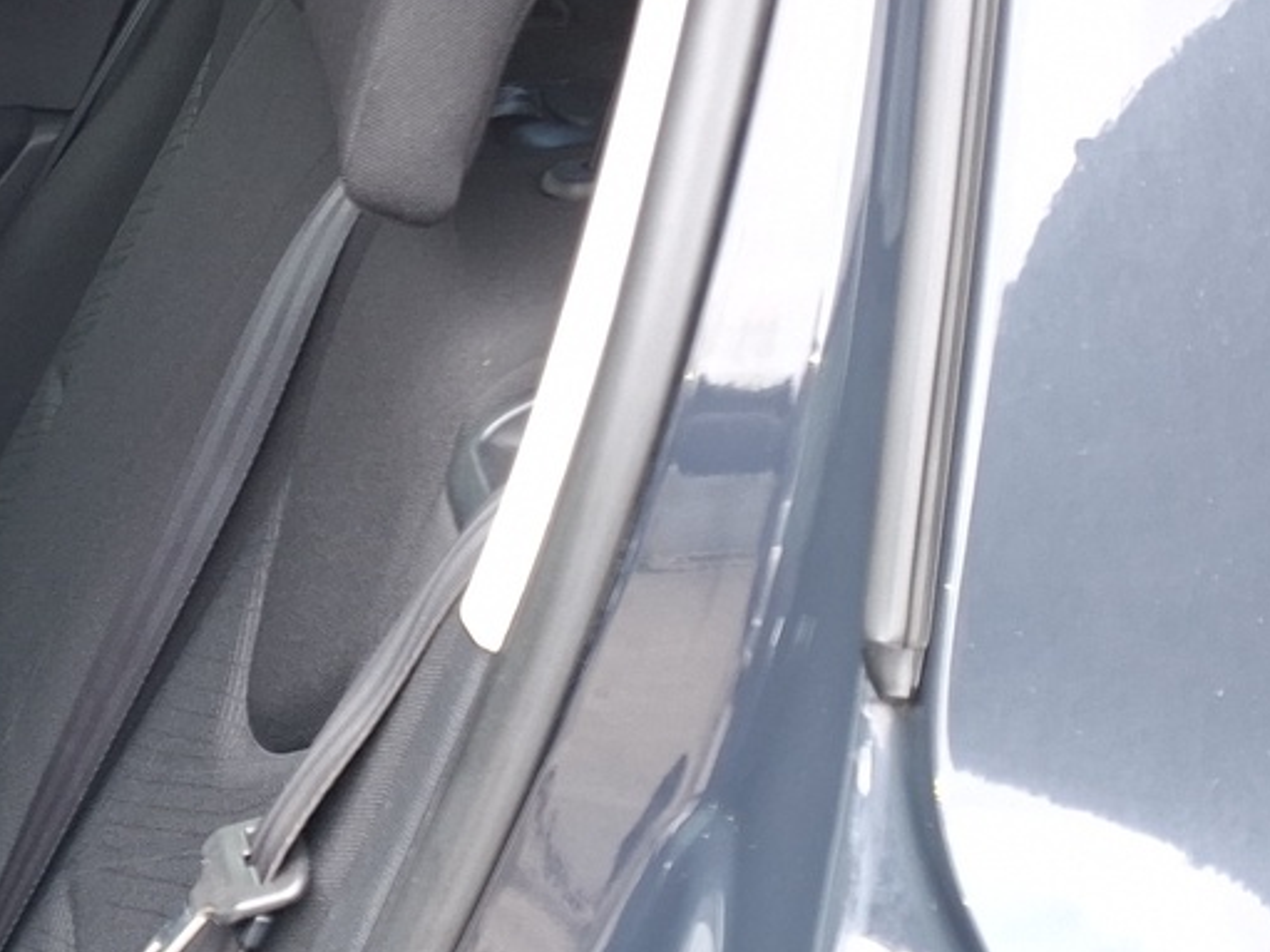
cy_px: 793
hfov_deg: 22.7
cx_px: -564
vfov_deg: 20.2
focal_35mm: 72
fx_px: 2641
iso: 50
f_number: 1.8
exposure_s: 1/100
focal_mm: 5.54
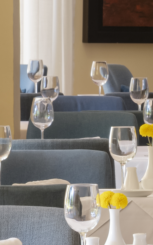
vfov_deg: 3.5
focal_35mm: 599
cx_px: 525
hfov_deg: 2.2
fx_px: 3997
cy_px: 22
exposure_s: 1/4
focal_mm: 85
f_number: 11
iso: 200
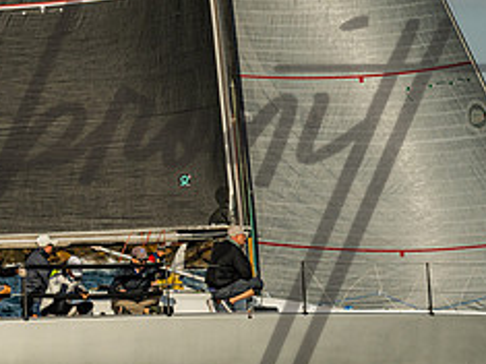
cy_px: 109
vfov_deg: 4.0
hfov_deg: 5.3
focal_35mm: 374
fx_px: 5248
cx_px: 181
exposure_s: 1/1600
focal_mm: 135
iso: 250
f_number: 6.3
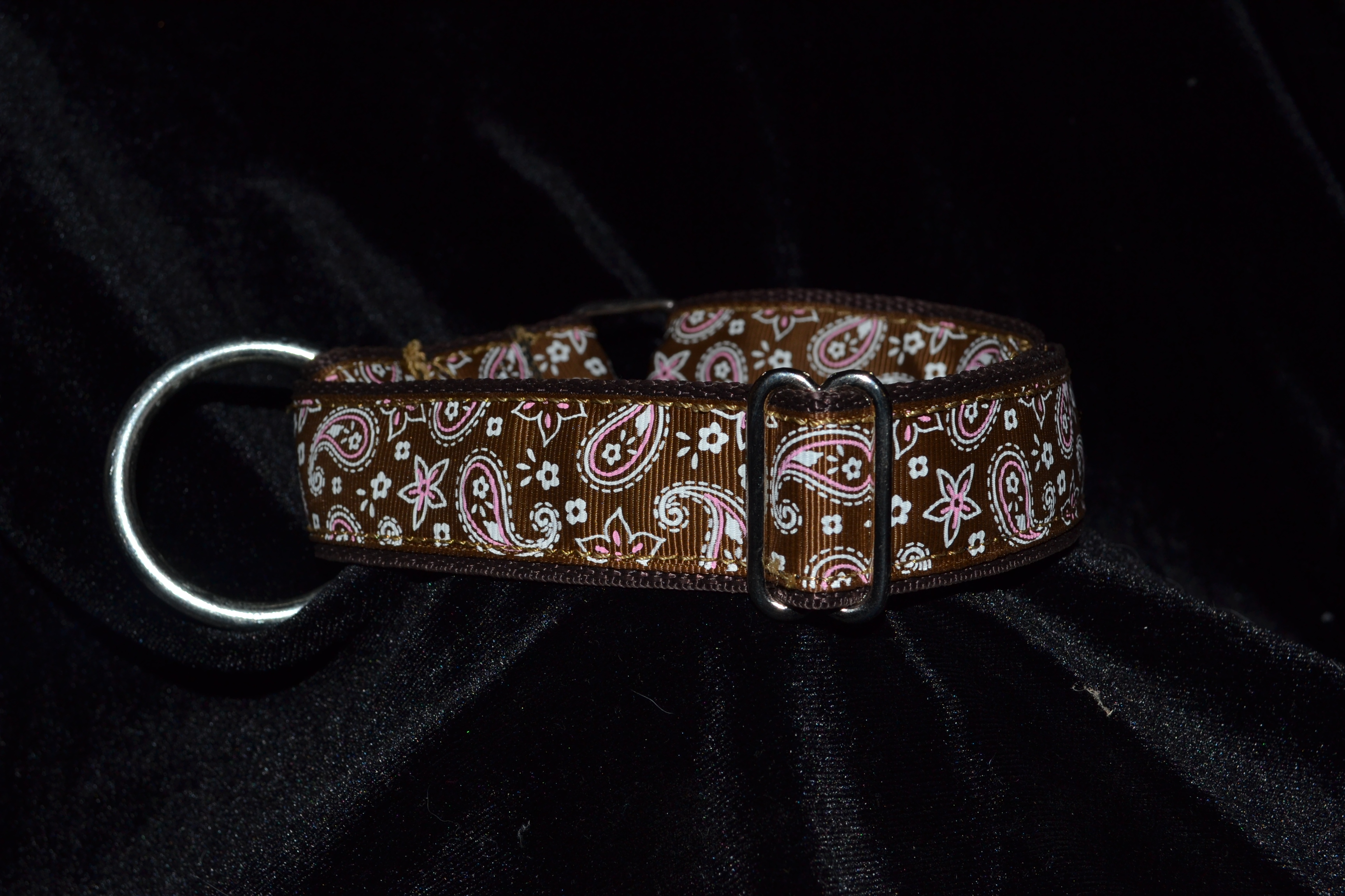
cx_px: 672
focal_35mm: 45
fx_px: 1681
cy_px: 448
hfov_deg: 43.6
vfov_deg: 29.9
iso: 100
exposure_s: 1/60
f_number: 8
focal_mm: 30
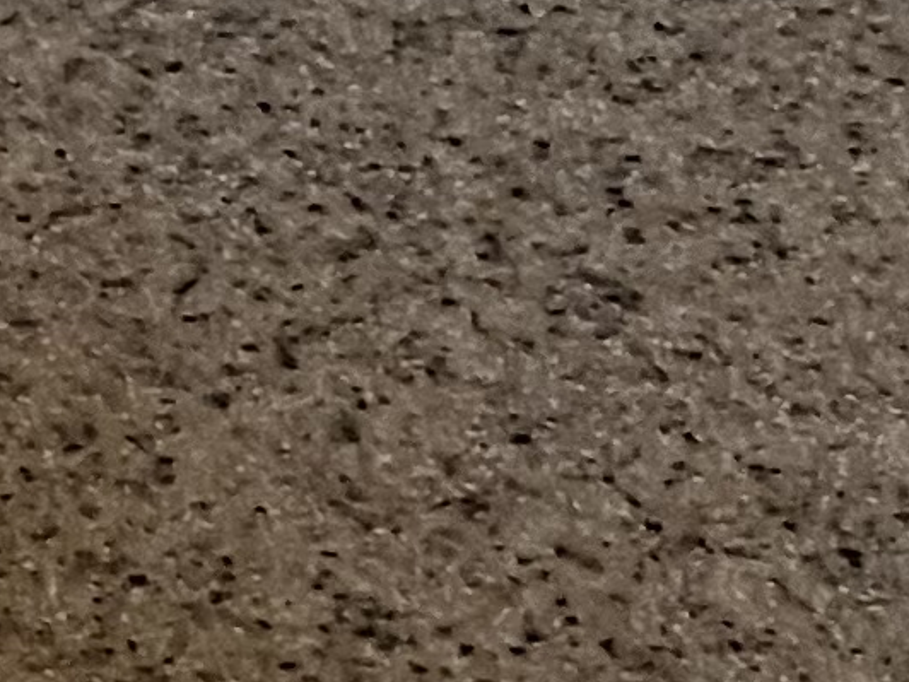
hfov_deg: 8.0
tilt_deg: -47.7
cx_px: -2153
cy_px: 1029
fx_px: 5173
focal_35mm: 197
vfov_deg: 7.4
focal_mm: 5.7
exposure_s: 1/60
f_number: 1.5
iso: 500
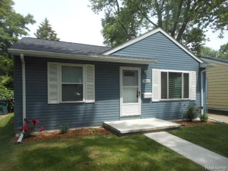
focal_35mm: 25
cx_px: 114
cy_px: 86
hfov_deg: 69.4
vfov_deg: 54.9
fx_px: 165
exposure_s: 1/500
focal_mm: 4.5
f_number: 3.2
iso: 80
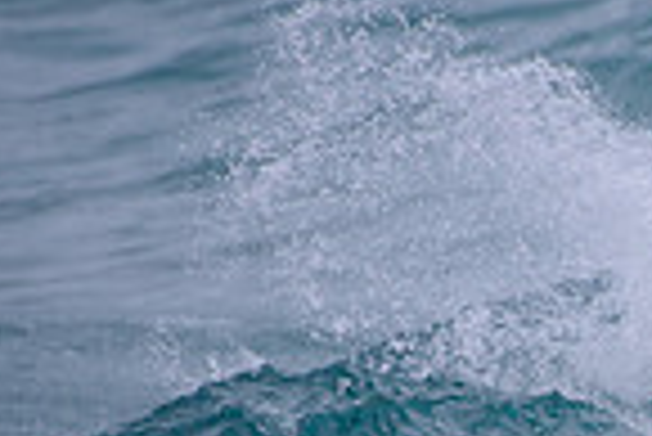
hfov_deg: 0.8
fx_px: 44488
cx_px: 870
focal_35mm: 2454
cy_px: 569
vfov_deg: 0.6
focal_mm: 500
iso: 125
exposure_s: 1/2000
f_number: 5.6
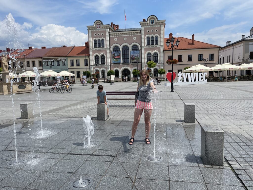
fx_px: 190
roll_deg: +1.0
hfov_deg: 67.3
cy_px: 95
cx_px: 126
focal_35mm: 26
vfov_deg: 53.1
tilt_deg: -6.0
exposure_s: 1/5556
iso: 32
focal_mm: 4.2
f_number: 1.6
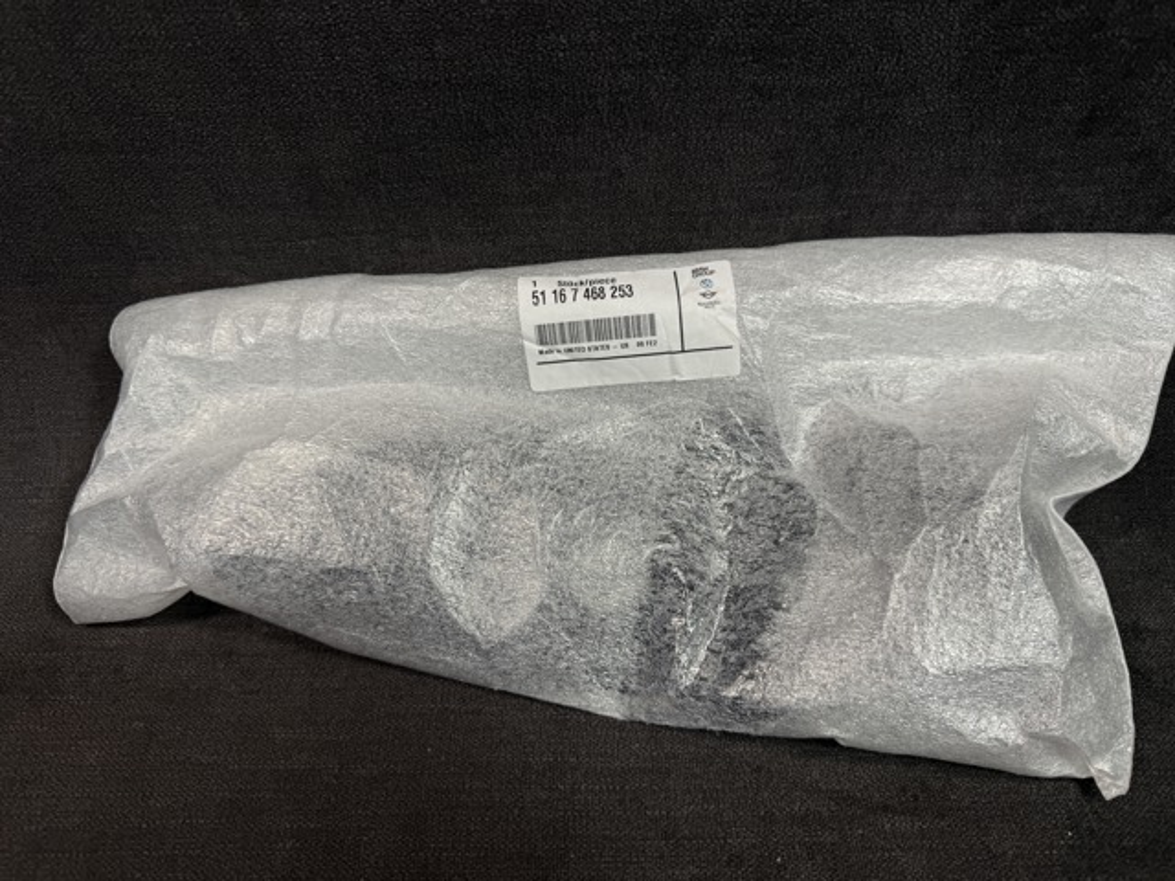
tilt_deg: -43.4
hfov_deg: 71.6
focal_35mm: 24
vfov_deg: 56.8
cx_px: 588
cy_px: 440
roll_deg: +0.0
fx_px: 815
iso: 64
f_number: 1.78
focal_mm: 6.76
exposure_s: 1/121
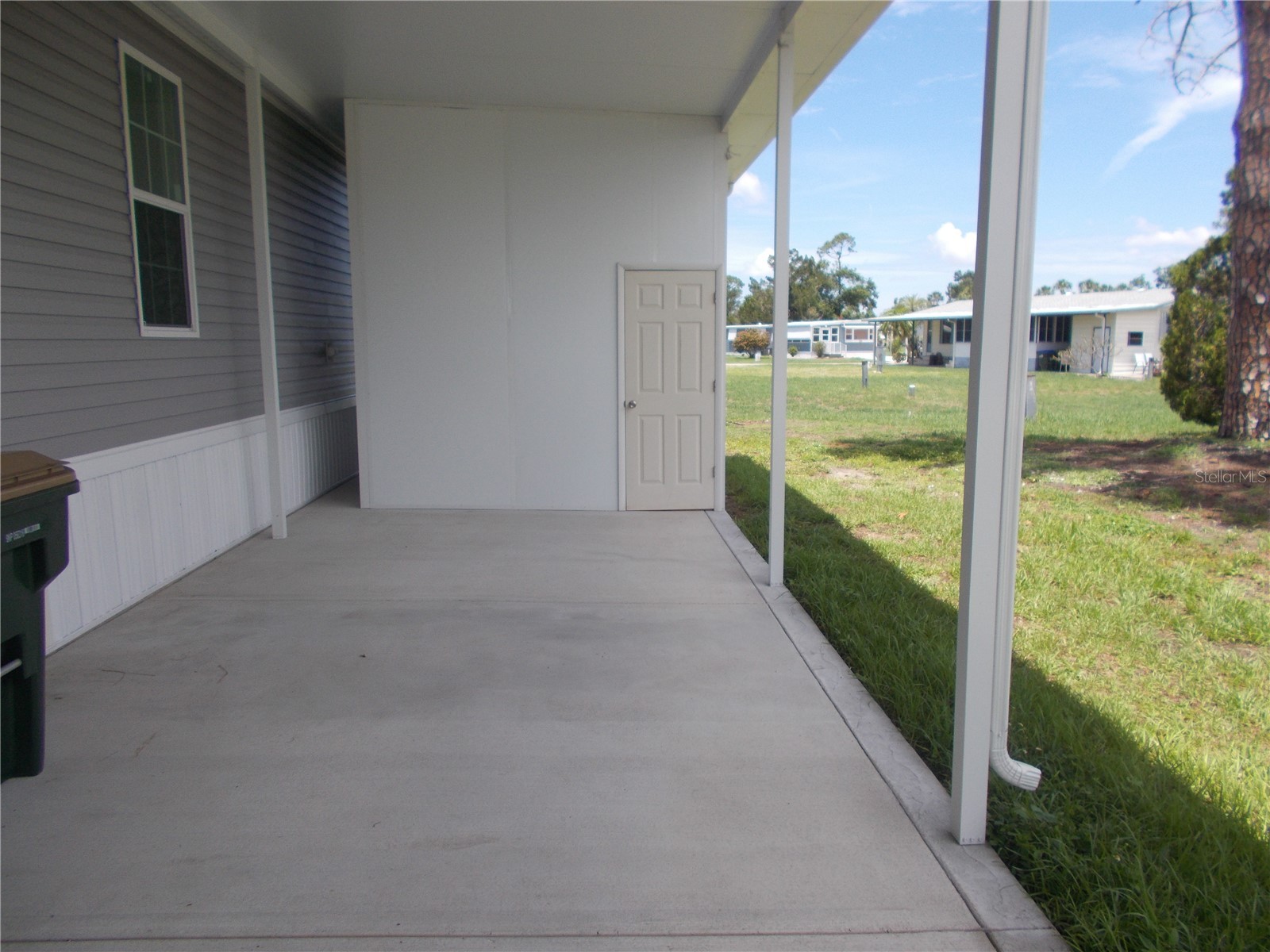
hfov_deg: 67.3
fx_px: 954
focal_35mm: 26
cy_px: 476
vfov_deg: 53.1
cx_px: 635
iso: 80
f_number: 8
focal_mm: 4.6
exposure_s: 1/100
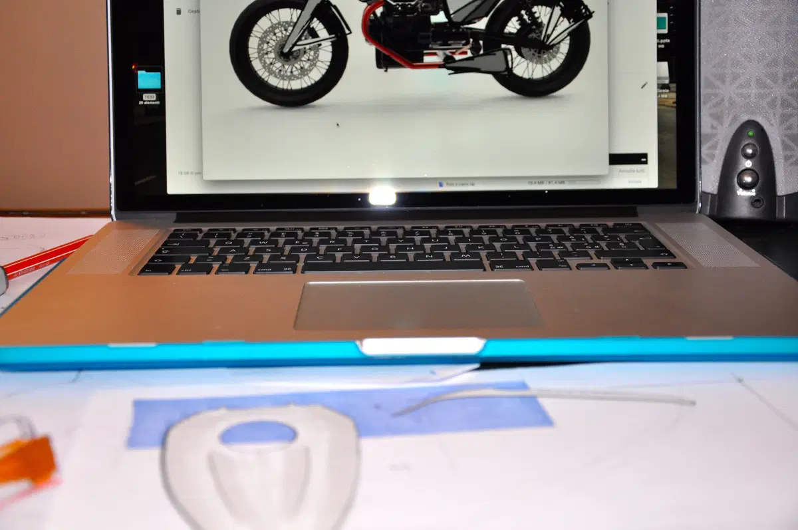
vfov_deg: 25.7
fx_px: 1162
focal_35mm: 52
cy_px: 265
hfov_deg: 37.9
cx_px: 399
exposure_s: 1/60
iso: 800
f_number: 4.5
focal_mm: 35
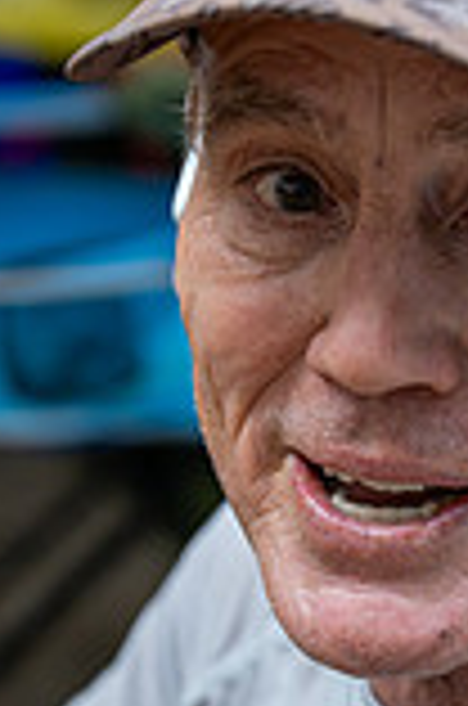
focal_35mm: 201
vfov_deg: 10.2
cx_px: 423
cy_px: 495
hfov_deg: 6.8
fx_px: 3937
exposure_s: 1/125
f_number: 4
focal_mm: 70
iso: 1250
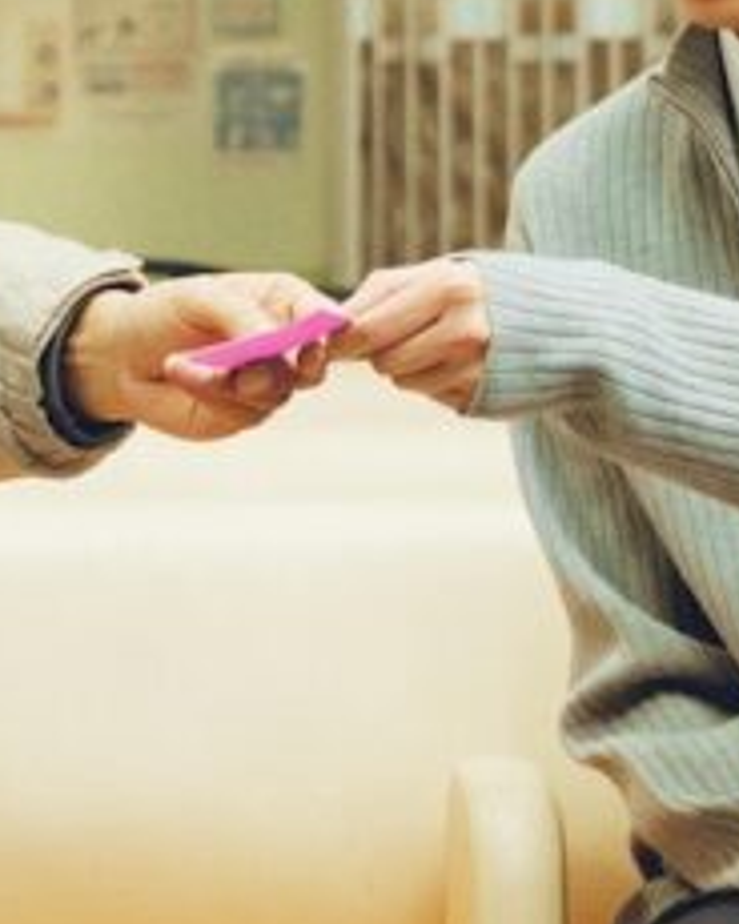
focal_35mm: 197
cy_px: 450
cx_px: -149
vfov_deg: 9.8
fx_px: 5382
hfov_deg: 7.8
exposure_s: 1/400
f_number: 3.5
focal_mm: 61.9
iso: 200
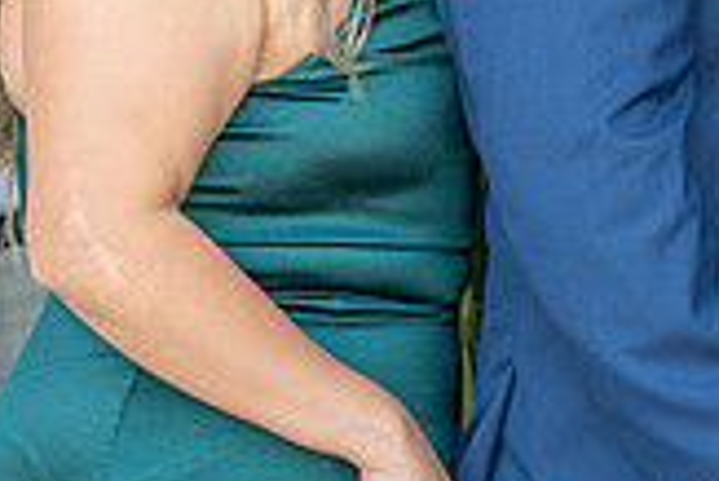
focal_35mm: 160
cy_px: -86
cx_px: 1191
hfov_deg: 12.0
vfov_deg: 8.5
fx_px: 3198
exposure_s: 1/200
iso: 250
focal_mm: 45
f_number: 4
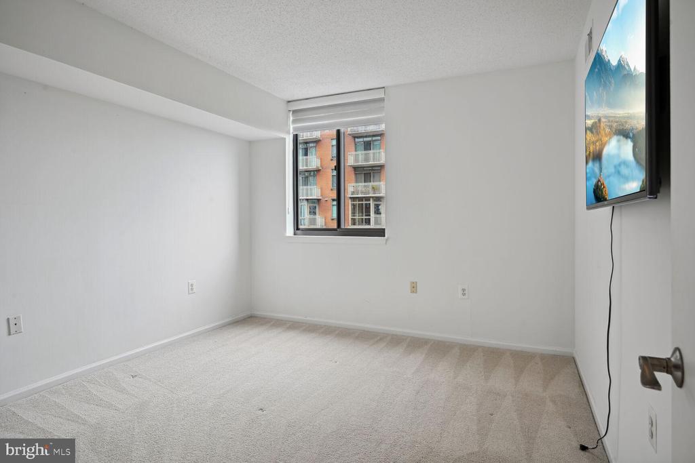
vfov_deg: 63.2
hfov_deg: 85.4
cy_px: 232
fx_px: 376
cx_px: 348
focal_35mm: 20
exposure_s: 1/25
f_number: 9
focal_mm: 19.5
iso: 200
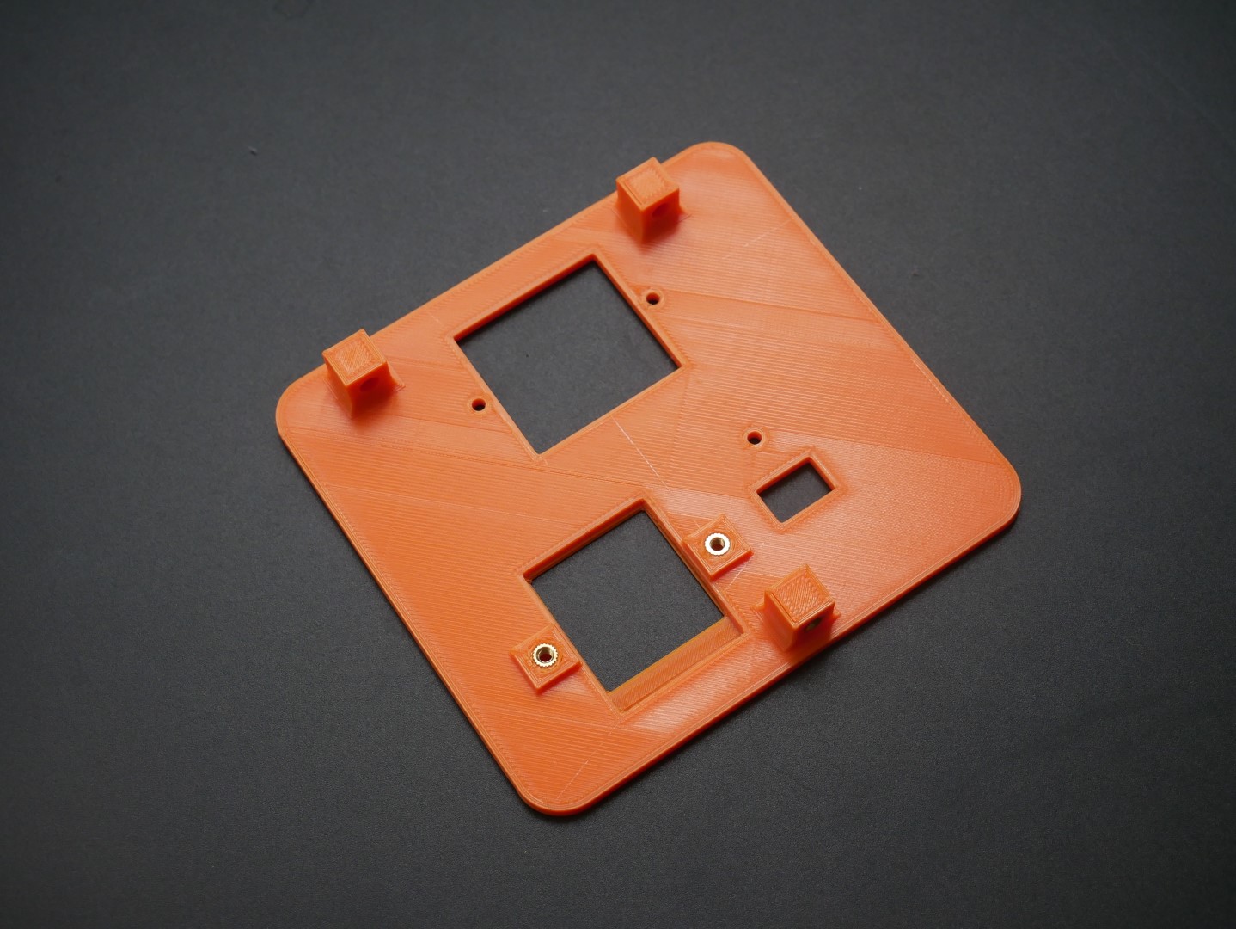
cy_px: 464
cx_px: 618
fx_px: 2001
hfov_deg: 34.3
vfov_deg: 26.1
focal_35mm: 56
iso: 800
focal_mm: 28
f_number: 4.7
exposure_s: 1/100
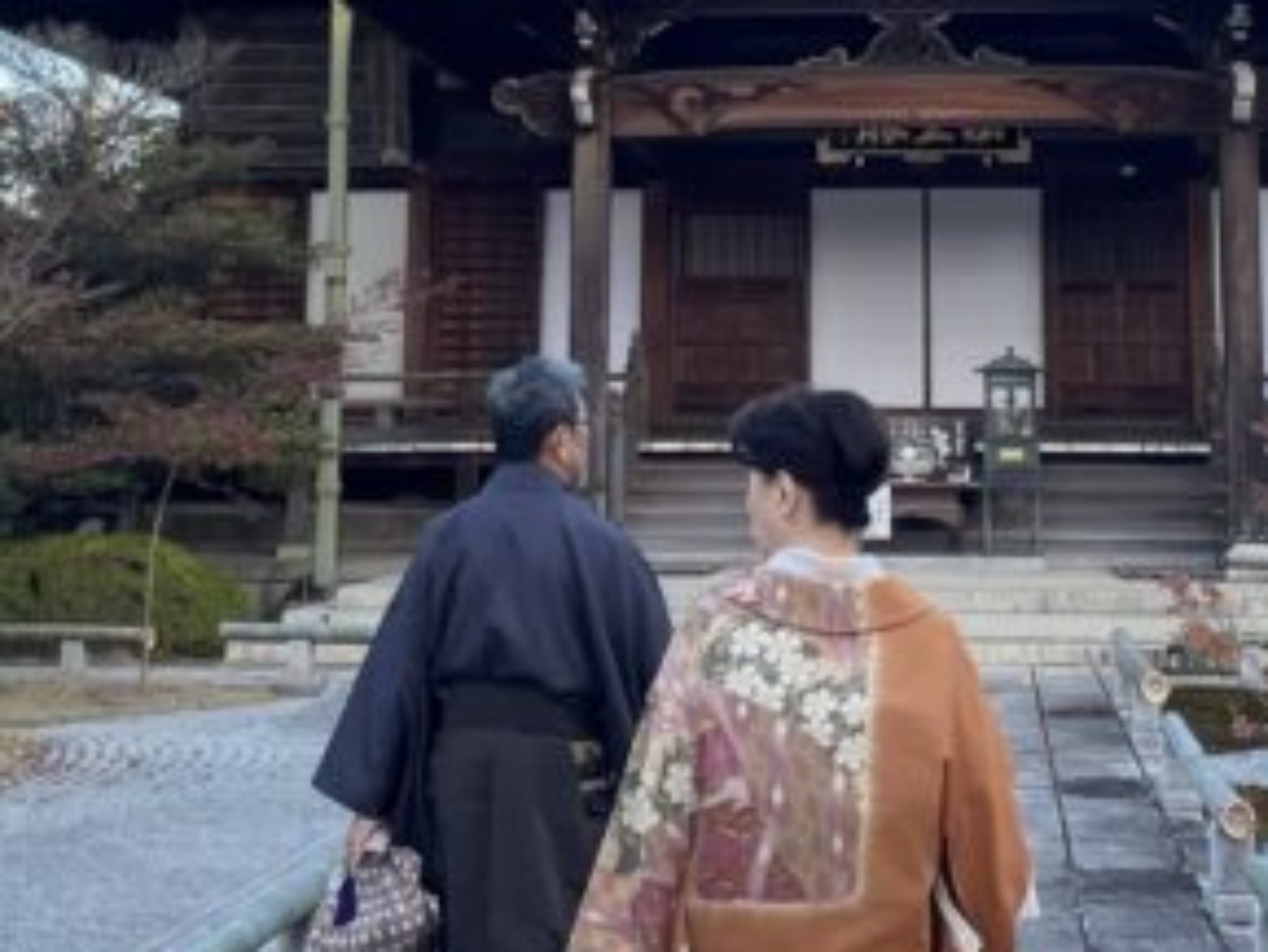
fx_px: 2529
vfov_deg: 20.9
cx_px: 768
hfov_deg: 28.1
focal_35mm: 69
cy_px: 101
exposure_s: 1/238
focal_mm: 4.2
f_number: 1.6
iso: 32
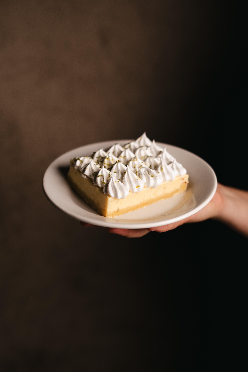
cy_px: 186
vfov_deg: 39.6
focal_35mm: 50
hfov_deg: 27.0
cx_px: 124
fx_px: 517
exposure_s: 1/200
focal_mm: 50
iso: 100
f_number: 2.5
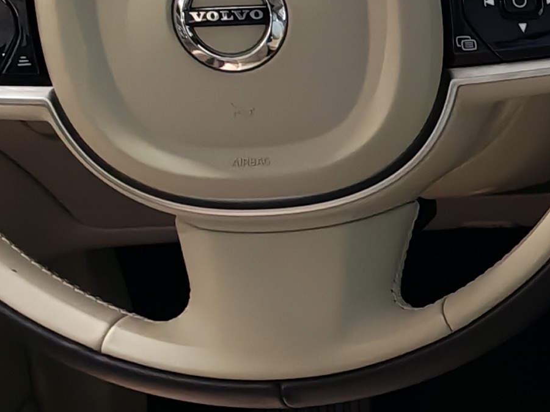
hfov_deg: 12.7
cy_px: 346
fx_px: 2097
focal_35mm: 132
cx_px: 1163
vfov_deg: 11.2
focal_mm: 6.12
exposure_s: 1/100
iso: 250
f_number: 1.9
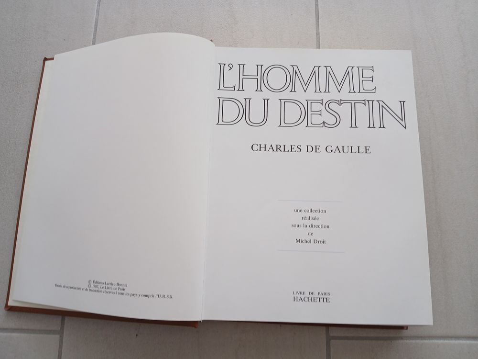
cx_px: 239
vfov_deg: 53.1
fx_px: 359
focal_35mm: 26
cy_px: 180
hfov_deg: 67.3
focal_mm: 3.98
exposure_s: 1/50
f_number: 1.8
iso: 64
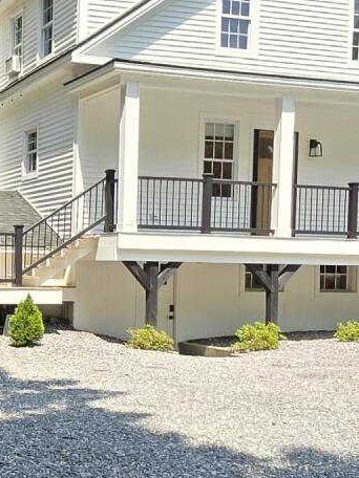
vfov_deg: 33.6
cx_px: -47
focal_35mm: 57
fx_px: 788
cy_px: 301
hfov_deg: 23.8
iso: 40
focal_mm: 2.2
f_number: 1.9
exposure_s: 1/922
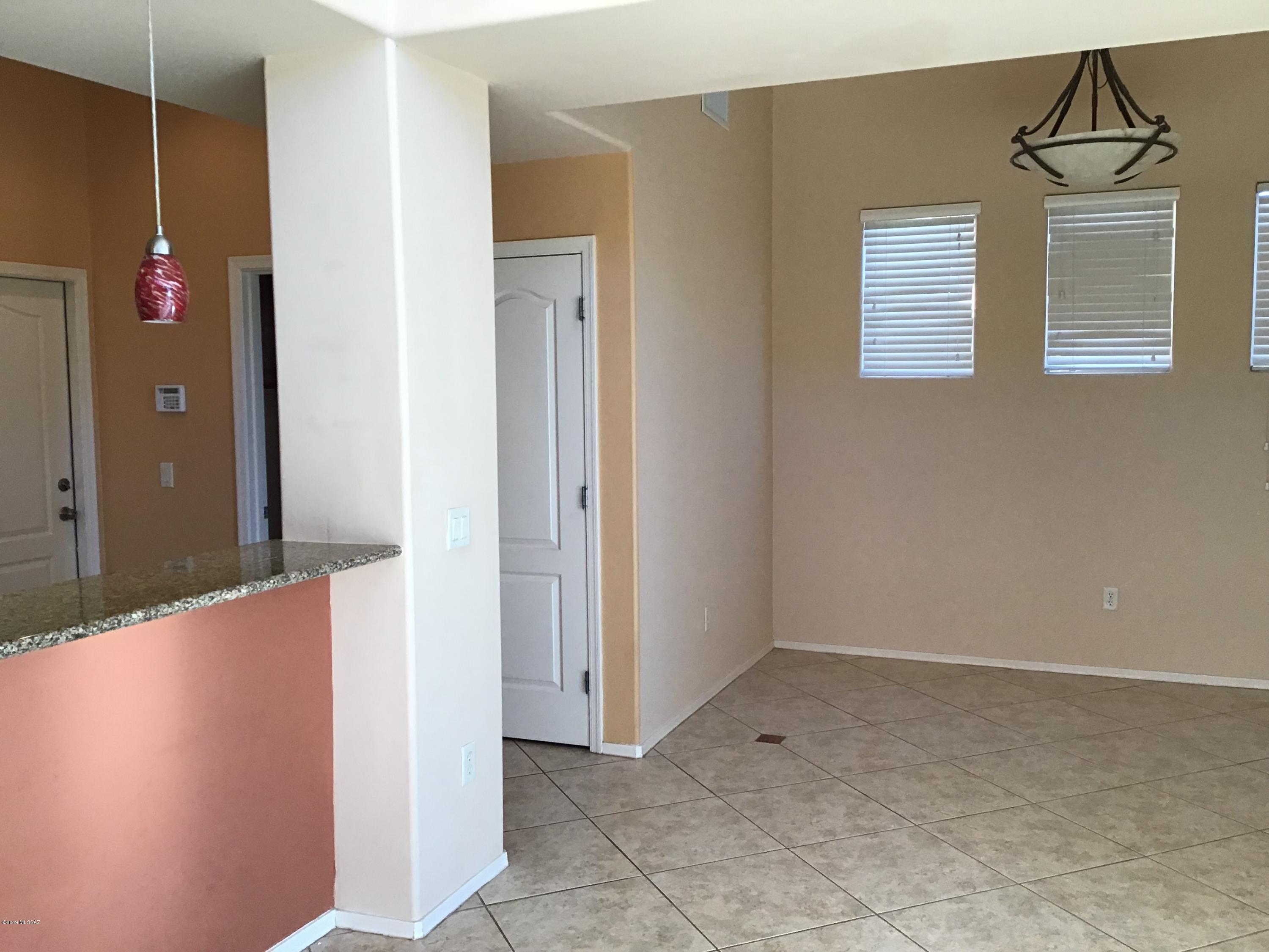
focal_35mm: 31
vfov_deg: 45.4
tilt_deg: -6.2
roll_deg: +1.6
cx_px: 634
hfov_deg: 58.4
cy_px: 476
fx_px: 1136
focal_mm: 3.3
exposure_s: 1/30
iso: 32
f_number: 2.4
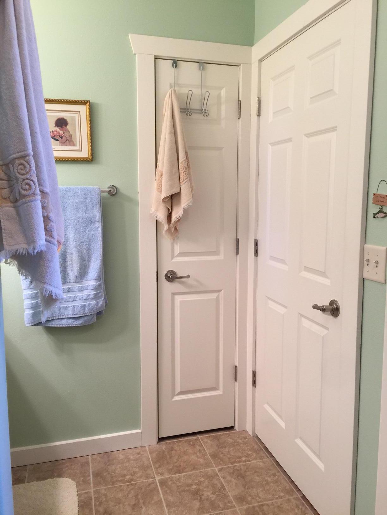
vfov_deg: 61.7
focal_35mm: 29
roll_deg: -0.6
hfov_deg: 48.2
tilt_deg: -8.6
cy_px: 258
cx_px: 194
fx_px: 432
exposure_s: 1/15
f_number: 2.2
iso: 40
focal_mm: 4.15
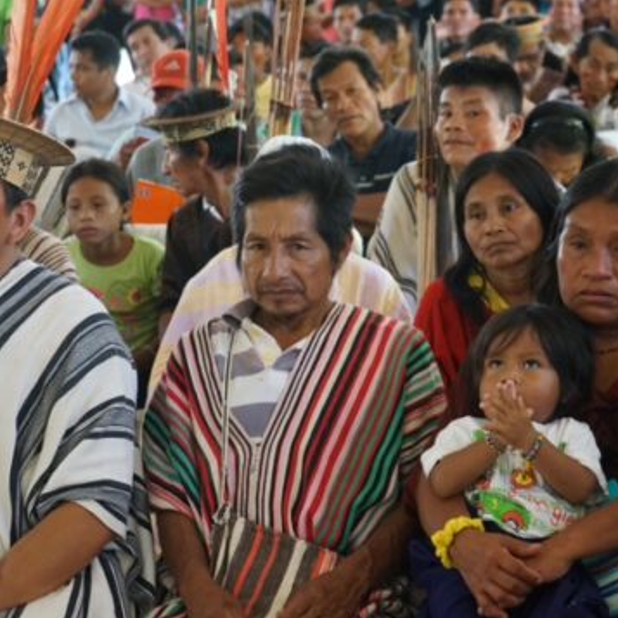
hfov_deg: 19.3
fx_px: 1818
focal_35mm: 90
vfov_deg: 19.3
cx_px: 301
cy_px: 311
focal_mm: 70
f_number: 5.6
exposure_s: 1/160
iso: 4000
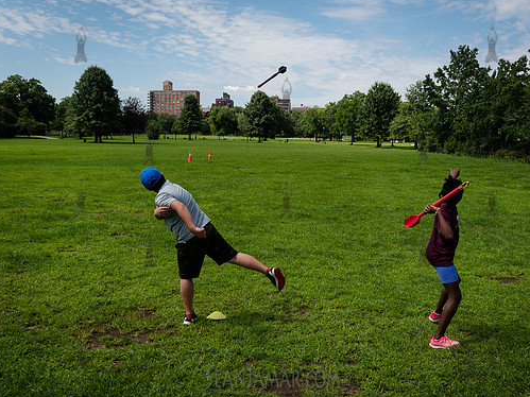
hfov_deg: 53.6
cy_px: 174
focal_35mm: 34
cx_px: 316
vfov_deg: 41.7
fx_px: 520
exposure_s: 1/2000
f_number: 3.5
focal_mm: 24
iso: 200
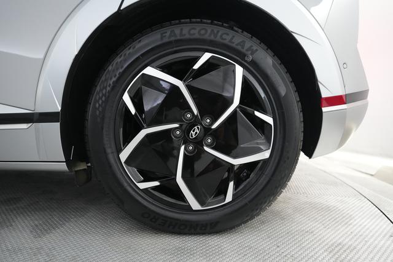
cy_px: 131
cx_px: 196
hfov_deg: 71.5
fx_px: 273
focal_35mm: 25
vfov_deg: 51.2
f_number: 2.8
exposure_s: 1/160
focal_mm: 25
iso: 4000
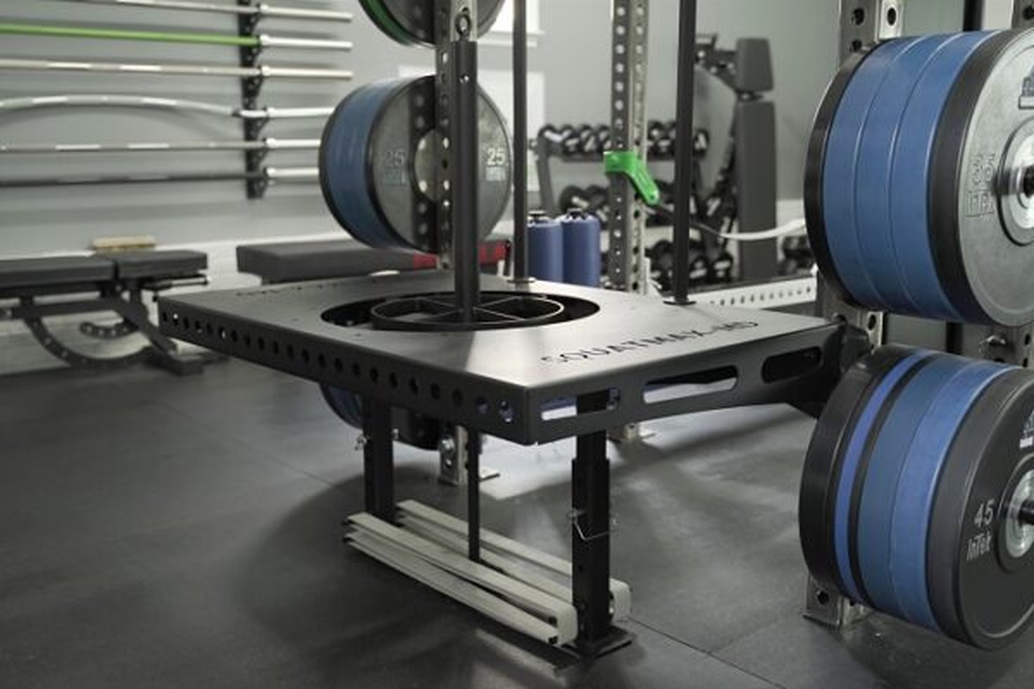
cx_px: 517
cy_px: 344
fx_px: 1063
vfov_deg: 35.9
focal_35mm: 37
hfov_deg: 51.9
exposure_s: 1/50
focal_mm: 37
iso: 800
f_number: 2.8
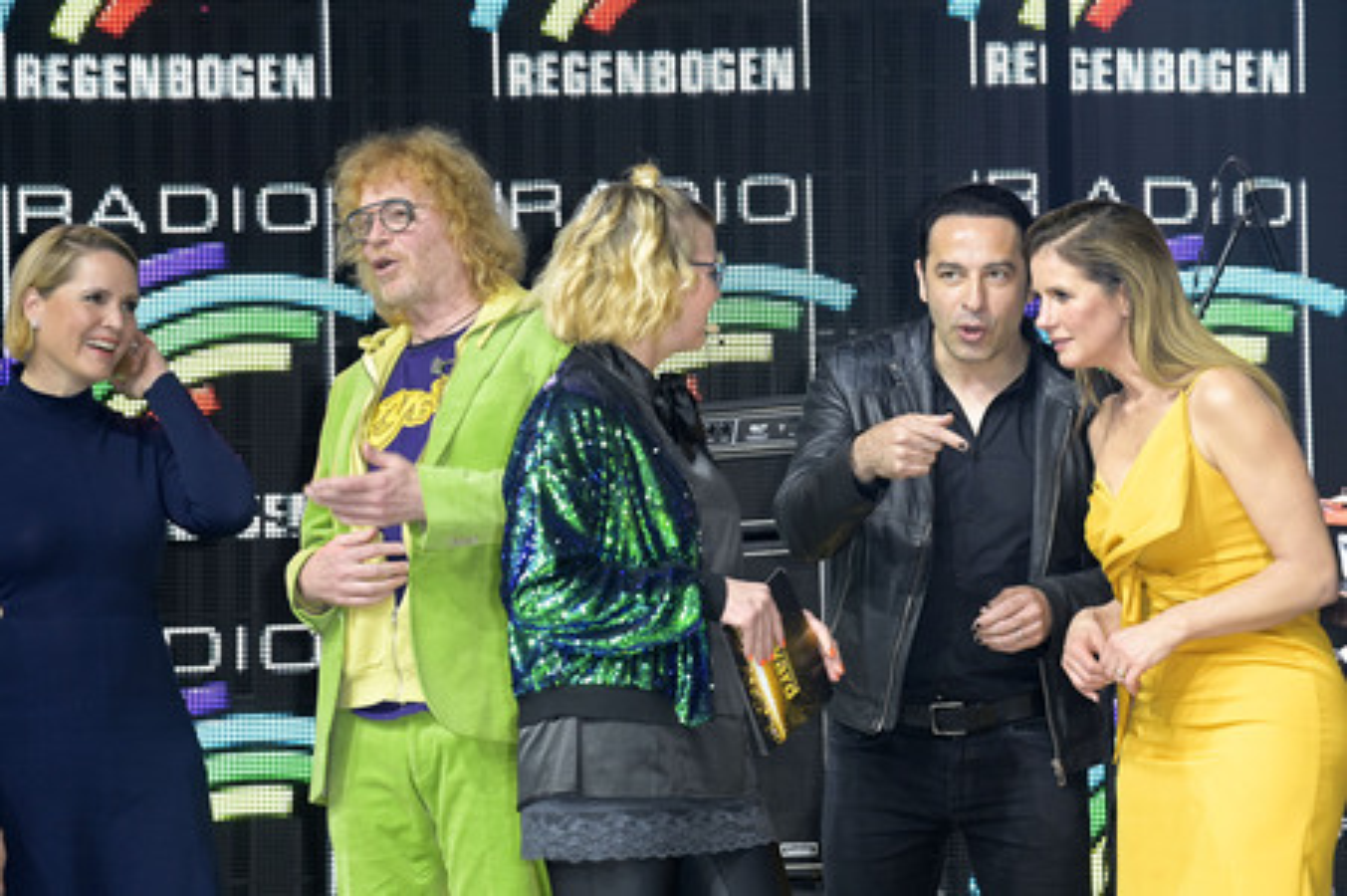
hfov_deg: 17.1
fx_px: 4487
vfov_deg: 11.4
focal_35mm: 120
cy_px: 448
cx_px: 674
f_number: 5.6
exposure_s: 1/160
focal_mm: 120
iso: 1600
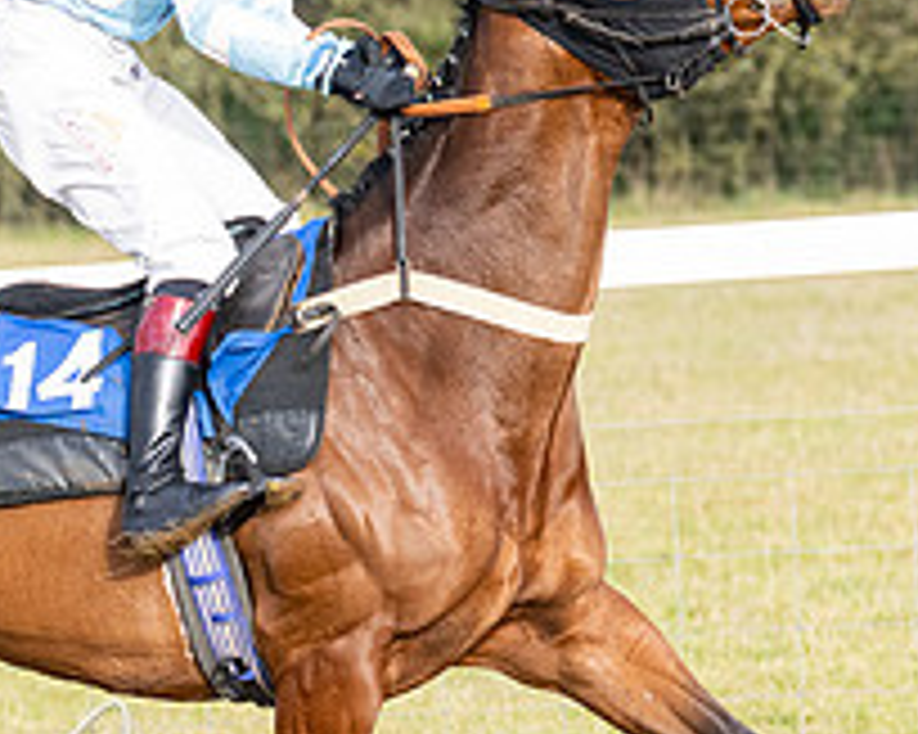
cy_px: 557
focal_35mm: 521
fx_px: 14148
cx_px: 467
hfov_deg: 3.7
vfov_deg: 3.0
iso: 800
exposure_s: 1/2000
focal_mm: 150
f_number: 5
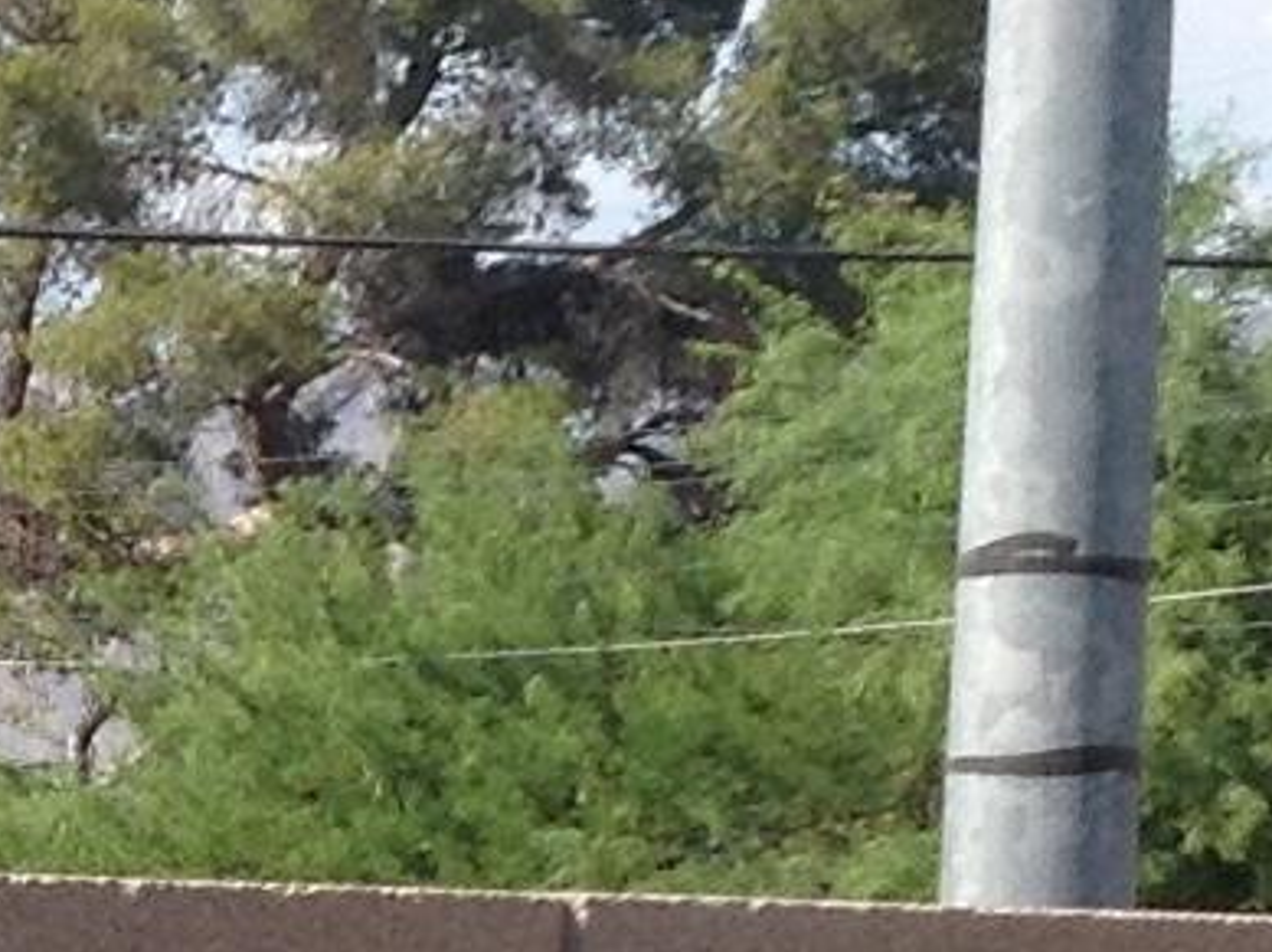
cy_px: 1325
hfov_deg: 8.2
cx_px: -916
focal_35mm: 233
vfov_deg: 6.3
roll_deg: -1.1
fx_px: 8554
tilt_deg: -2.0
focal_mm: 4.28
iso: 50
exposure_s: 1/1314
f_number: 2.4
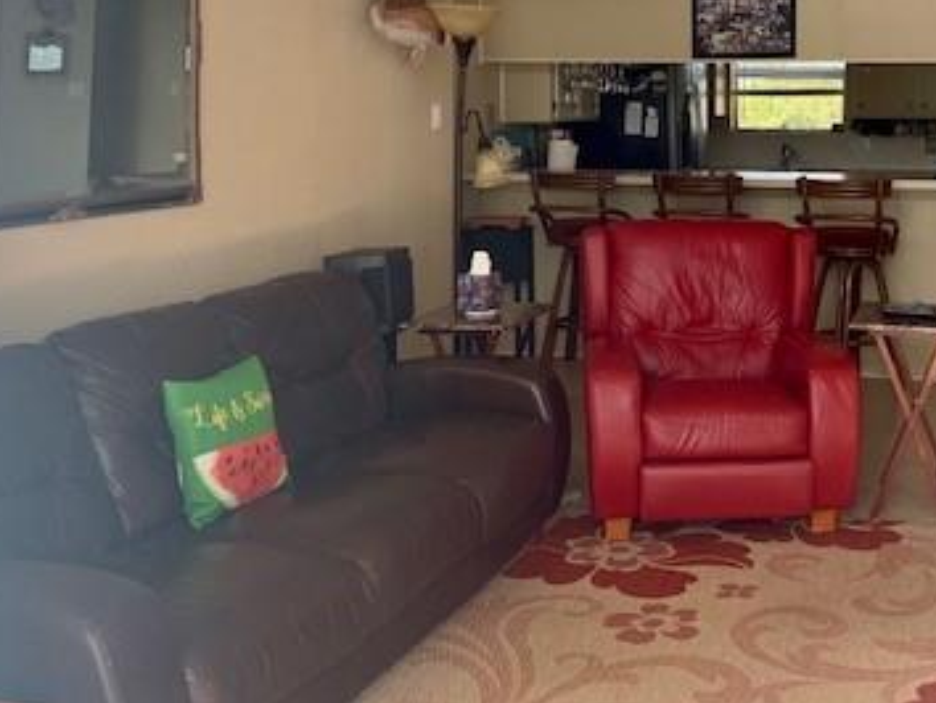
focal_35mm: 47
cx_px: 701
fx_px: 1272
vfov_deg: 30.3
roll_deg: +0.3
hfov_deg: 39.3
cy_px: 159
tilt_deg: -0.1
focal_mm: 4.25
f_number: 1.8
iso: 25
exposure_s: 1/224
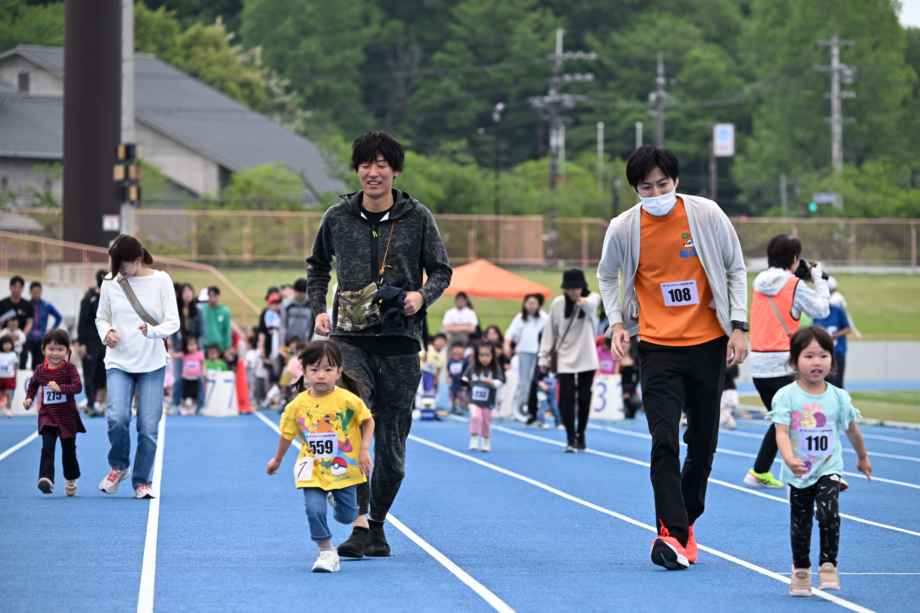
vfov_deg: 6.5
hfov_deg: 9.8
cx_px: 460
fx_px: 5366
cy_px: 306
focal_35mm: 210
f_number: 6.3
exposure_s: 1/1000
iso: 1000
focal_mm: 210
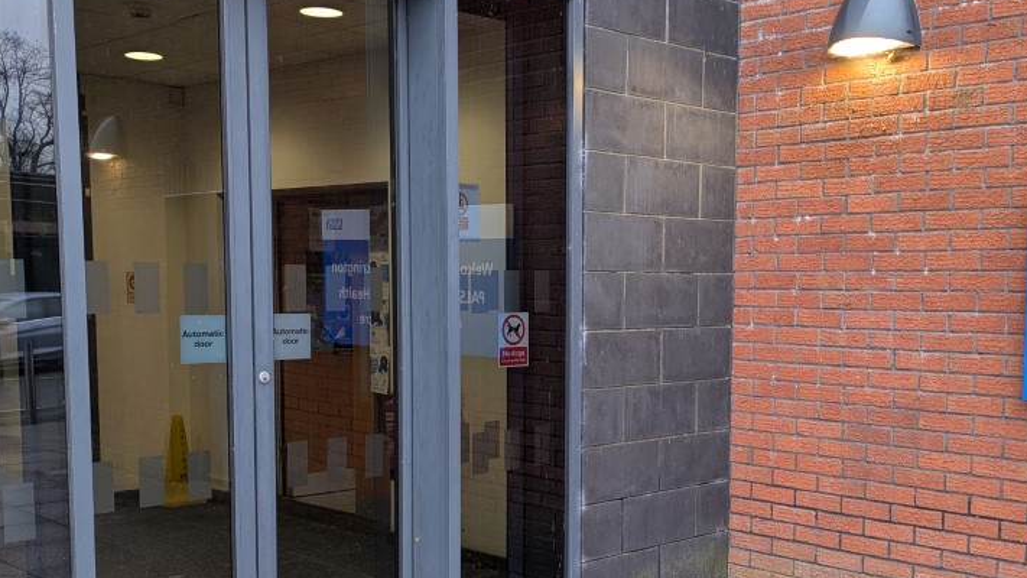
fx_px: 1198
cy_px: 400
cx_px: 628
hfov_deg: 46.1
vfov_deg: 26.9
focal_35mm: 44
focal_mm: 6.81
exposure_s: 1/50
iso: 52
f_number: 1.85
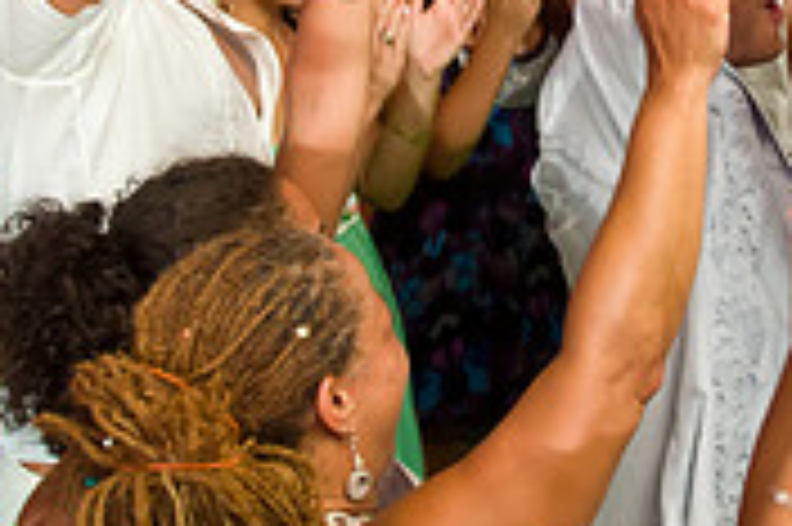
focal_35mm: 79
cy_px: -90
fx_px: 1736
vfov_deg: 16.6
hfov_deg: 24.6
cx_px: 783
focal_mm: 24
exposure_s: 1/125
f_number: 3.2
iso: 1600
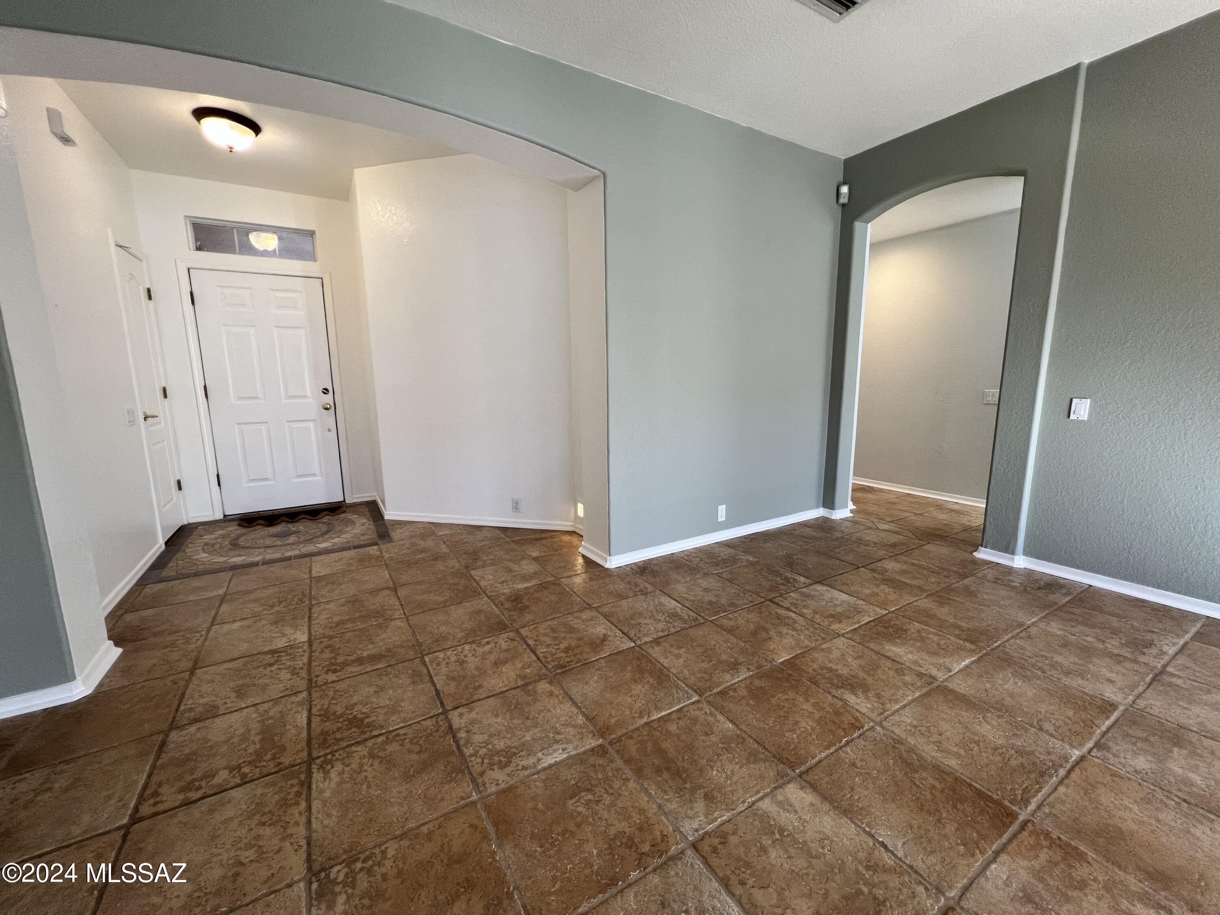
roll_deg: +0.7
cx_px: 610
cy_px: 458
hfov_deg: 106.2
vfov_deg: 89.9
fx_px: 458
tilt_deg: -9.6
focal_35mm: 13
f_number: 1.8
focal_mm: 1.57
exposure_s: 1/120
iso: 125
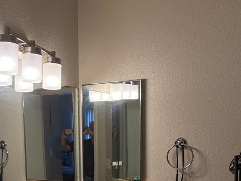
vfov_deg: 26.5
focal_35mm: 53
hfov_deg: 35.6
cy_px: 165
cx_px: 68
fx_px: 369
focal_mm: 6.76
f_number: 1.78
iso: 200
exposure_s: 1/199
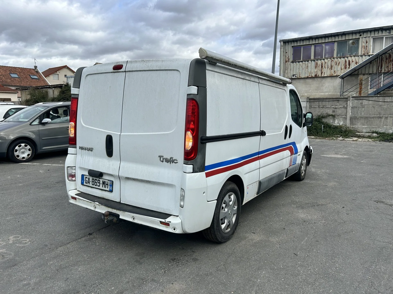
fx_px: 295
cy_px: 147
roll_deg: -1.4
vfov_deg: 53.1
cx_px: 196
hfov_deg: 67.3
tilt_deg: -5.3
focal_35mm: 26
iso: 50
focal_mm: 5.7
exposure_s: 1/2632
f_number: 1.5
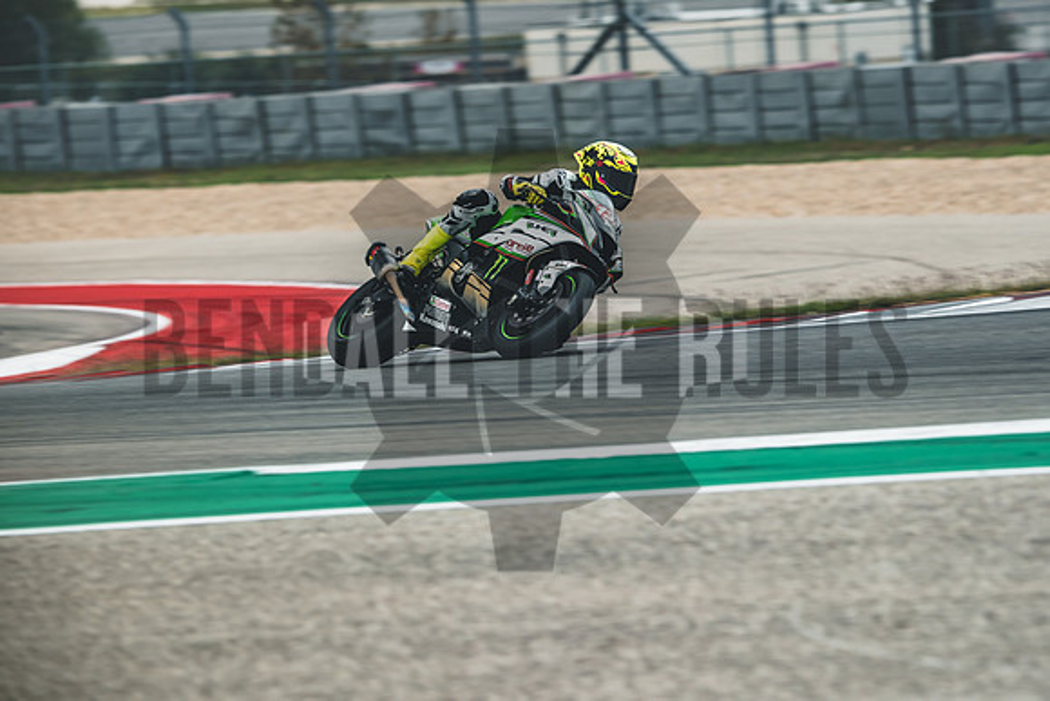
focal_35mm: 300
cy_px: 350
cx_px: 525
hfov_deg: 6.9
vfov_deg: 4.6
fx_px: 8752
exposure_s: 1/320
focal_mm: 200
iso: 160
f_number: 4
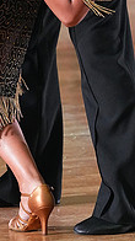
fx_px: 2352
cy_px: -81
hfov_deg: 3.3
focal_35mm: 369
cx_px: 58
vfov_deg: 5.8
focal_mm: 119
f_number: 5
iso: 8000
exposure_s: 1/400
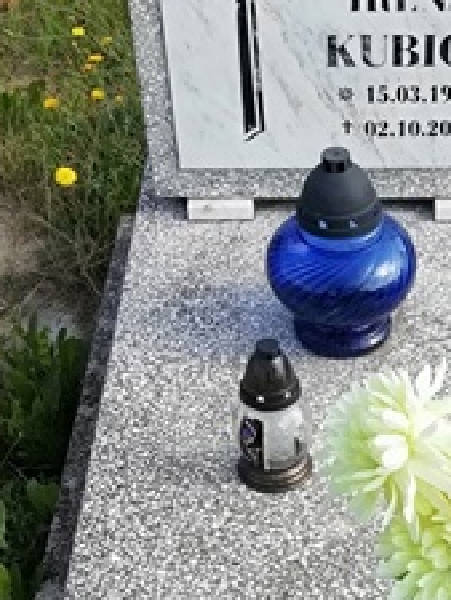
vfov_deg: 25.5
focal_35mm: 74
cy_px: 536
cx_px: 387
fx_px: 1284
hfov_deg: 19.6
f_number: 2.2
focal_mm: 3.21
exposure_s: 1/544
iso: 50
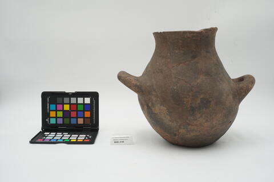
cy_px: 91
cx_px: 137
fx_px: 285
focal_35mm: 38
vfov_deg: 35.5
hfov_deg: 51.3
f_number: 16
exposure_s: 1/10
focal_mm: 25
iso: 100
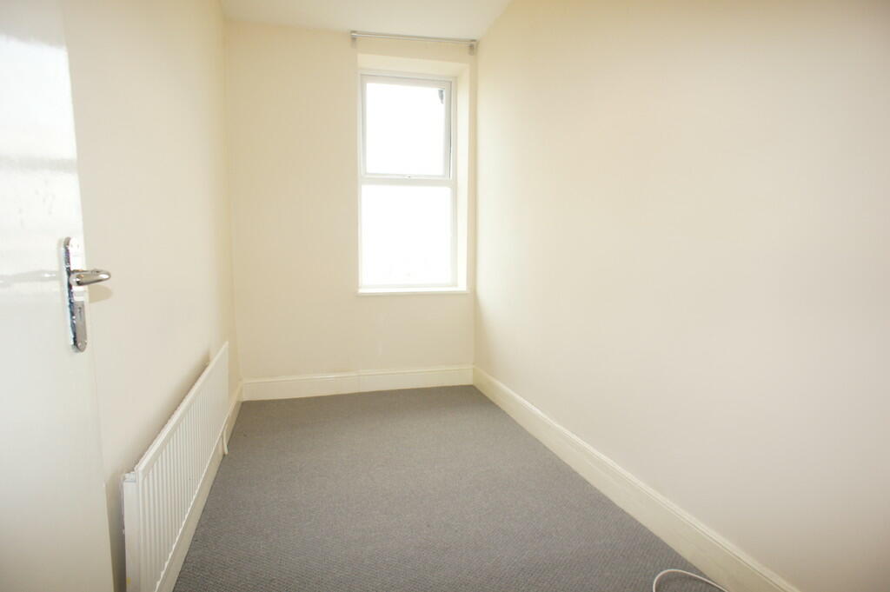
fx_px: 593
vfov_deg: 53.1
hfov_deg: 73.8
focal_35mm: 24
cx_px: 445
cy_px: 296
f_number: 4.5
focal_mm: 16
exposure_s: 1/60
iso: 200
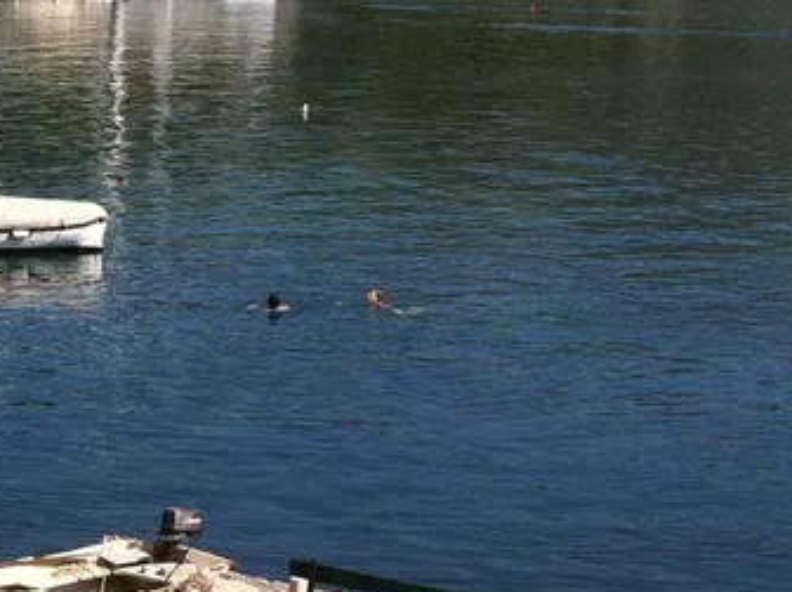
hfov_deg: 14.7
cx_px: -395
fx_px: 2856
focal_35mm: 125
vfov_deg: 11.8
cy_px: 245
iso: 80
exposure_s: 1/1436
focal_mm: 3.85
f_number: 2.8
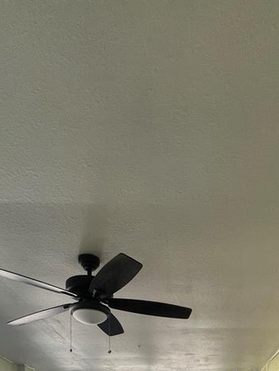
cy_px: 451
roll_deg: +0.7
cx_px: 193
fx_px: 354
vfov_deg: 39.1
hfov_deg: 42.2
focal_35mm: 33
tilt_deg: +0.8
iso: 64
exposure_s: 1/99
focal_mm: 1.57
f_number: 1.8
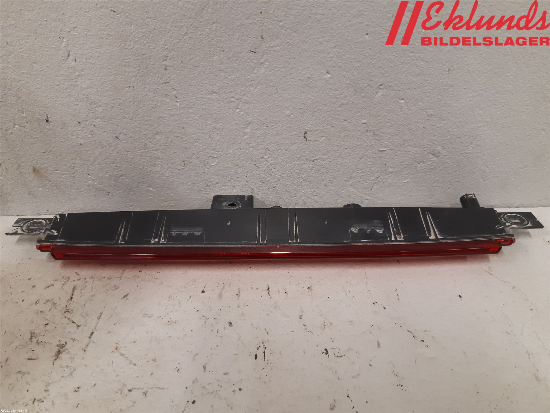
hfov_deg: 67.3
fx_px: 413
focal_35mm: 26
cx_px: 275
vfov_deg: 53.1
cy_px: 206
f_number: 1.7
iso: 200
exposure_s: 1/50
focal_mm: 3.93
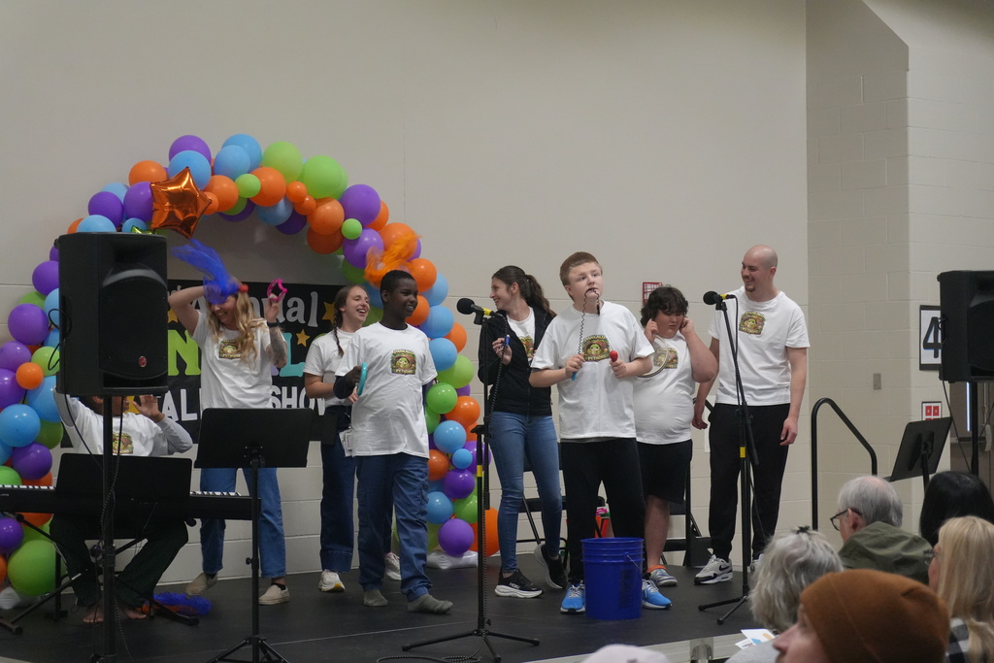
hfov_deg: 27.0
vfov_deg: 18.2
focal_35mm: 75
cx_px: 497
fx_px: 2071
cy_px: 332
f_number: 5.6
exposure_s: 1/160
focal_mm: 50
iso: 4000
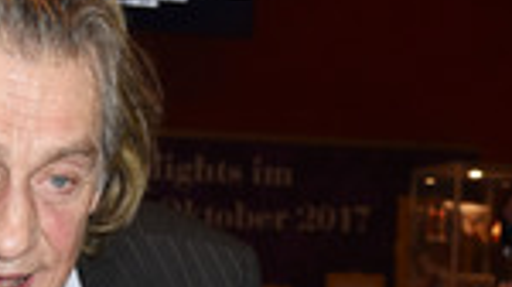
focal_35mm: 107
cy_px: 376
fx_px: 1451
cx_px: 12
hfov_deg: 19.5
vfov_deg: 11.0
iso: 800
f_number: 5.6
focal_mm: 34
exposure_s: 1/50
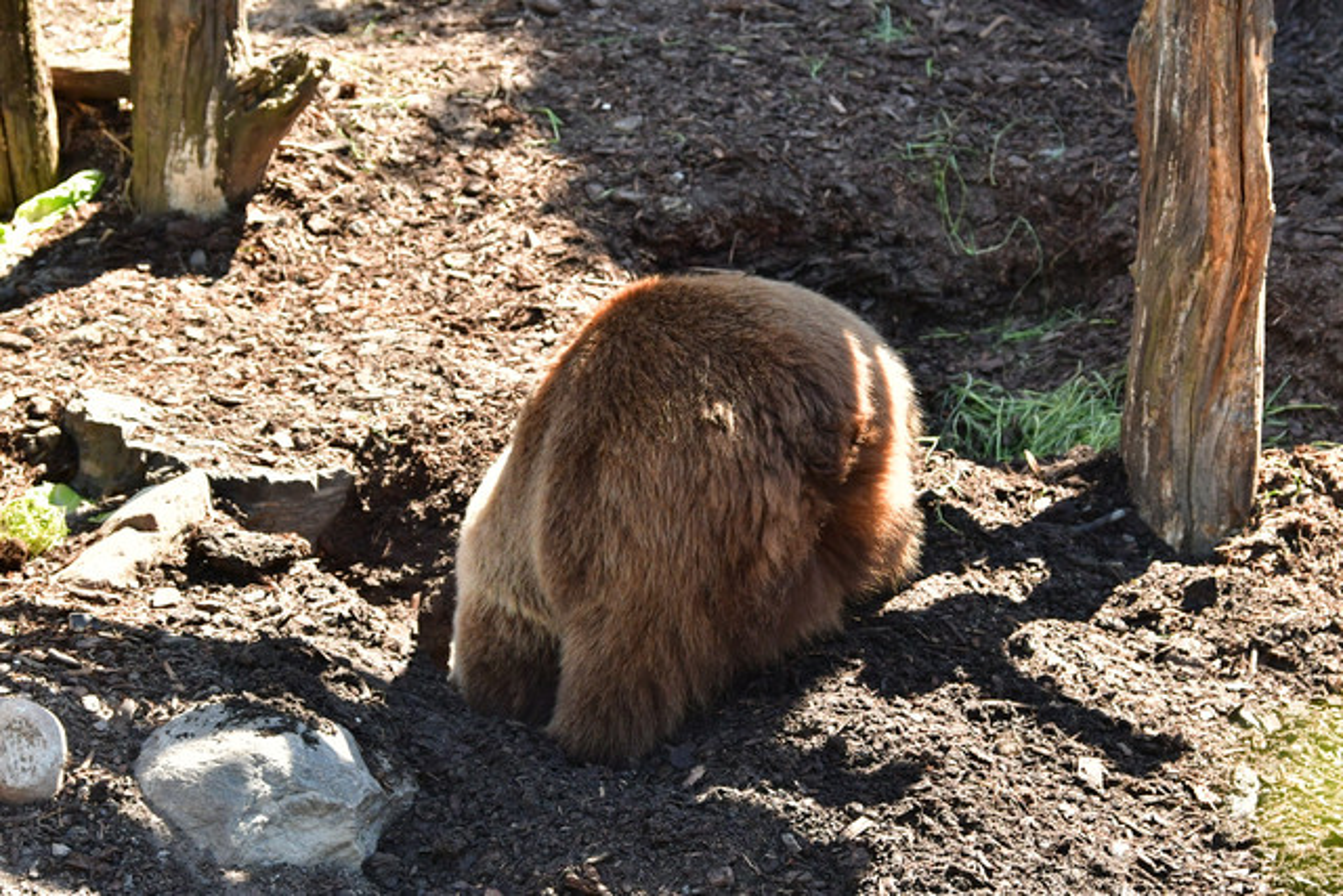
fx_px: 8209
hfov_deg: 9.4
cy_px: 448
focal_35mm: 220
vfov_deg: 6.2
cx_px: 672
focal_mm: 110
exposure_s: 1/2500
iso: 1000
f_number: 3.5
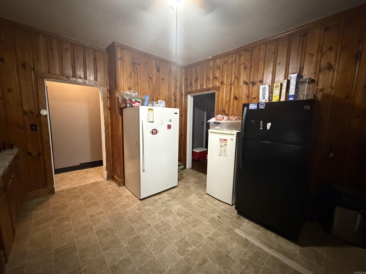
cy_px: 137
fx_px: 148
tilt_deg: -6.8
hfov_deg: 102.1
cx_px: 183
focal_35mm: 14
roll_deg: -1.3
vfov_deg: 85.7
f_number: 2.2
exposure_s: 1/40
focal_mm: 2.22
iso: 1250
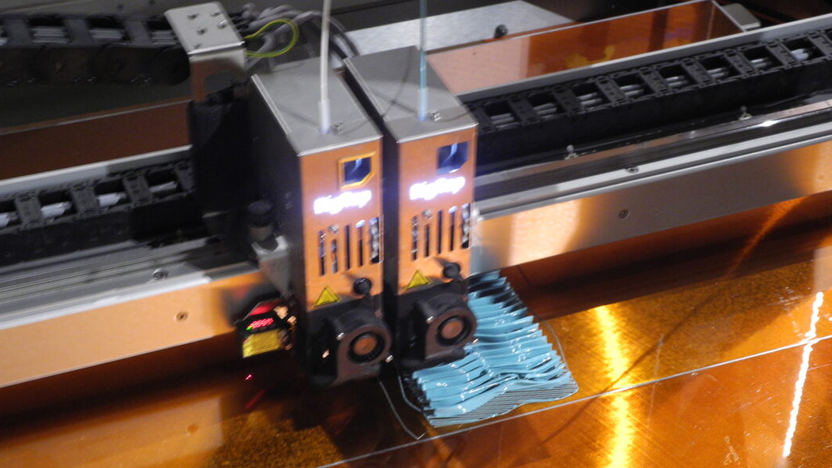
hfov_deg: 28.2
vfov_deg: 16.1
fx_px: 1655
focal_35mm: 75
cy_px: 298
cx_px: 418
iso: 400
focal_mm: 14.5
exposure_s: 1/6.7
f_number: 4
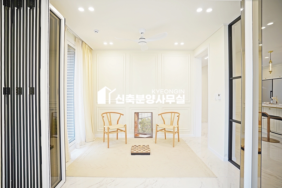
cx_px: 141
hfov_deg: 93.3
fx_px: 133
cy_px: 94
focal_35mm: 17
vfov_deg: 70.4
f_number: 3.5
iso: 250
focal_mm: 17
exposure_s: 1/40
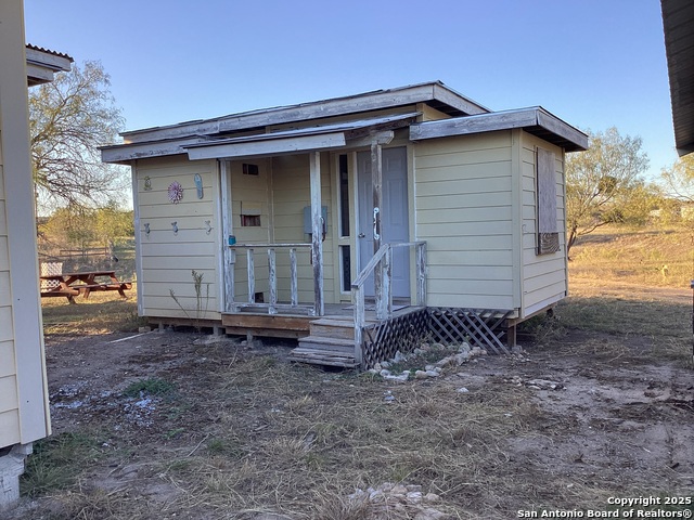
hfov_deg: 58.4
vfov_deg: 45.4
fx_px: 622
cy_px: 260
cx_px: 347
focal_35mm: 31
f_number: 2.4
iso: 25
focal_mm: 3.3
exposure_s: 1/183
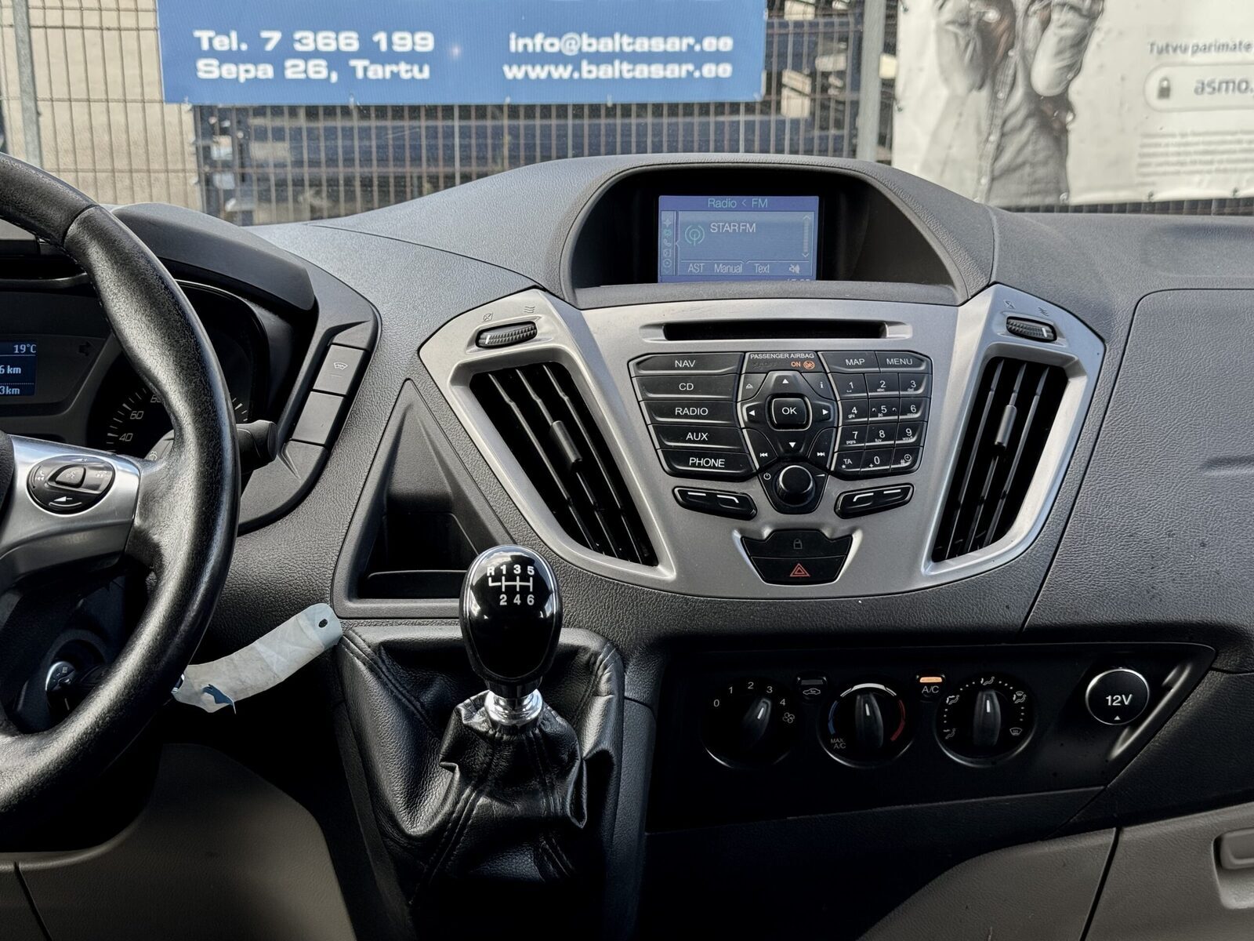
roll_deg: -0.2
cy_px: 470
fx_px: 1739
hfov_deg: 39.7
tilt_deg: -17.8
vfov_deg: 30.3
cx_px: 627
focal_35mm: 48
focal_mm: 6.76
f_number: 1.78
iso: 64
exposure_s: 1/207
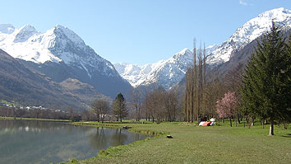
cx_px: 133
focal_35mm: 43
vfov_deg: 27.7
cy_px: 95
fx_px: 332
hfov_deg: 47.3
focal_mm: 8.13
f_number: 5.6
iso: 50
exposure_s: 1/192
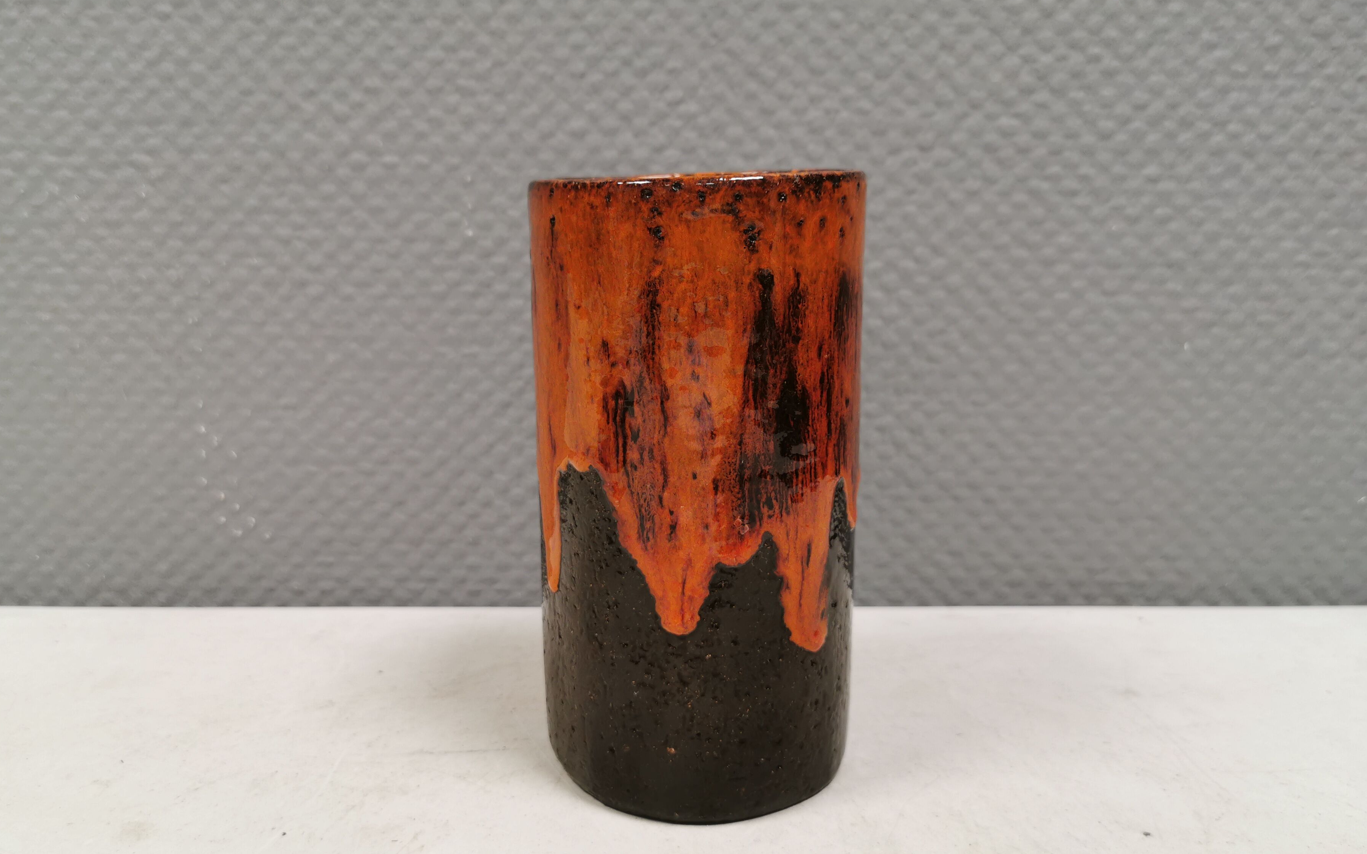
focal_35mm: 29
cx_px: 687
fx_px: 1080
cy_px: 435
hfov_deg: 64.6
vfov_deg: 43.1
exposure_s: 1/100
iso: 100
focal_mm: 5.56
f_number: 1.6
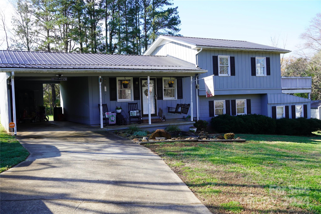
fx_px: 334
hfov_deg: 51.3
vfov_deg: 35.5
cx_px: 160
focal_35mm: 38
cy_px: 107
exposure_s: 1/160
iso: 100
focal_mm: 25
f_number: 5
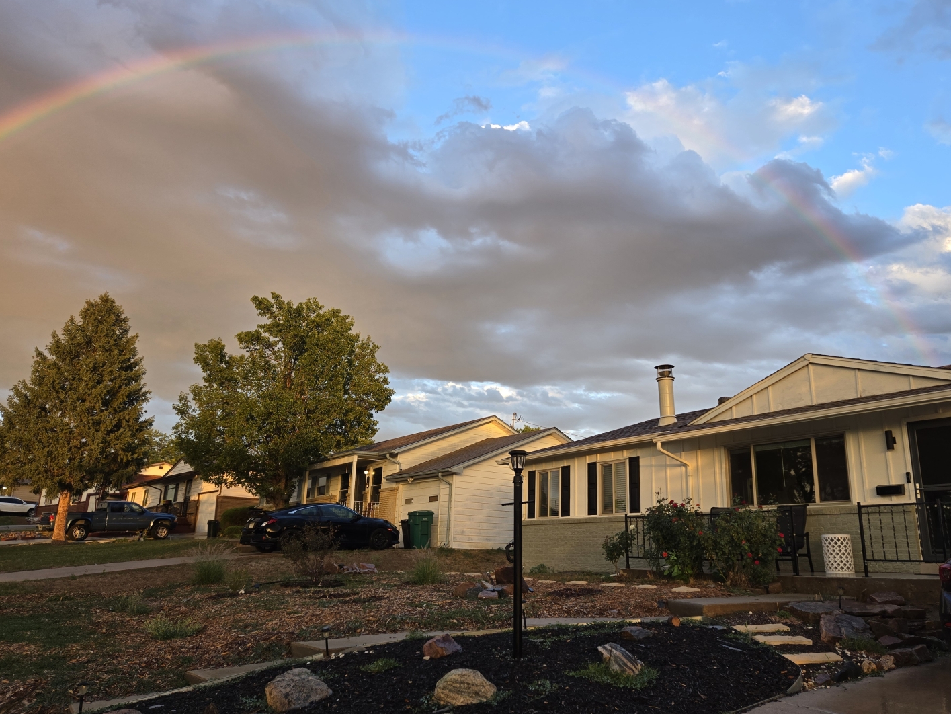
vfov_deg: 53.1
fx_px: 714
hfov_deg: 67.2
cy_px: 352
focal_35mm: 26
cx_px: 519
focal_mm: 5.4
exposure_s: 1/182
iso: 50
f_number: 1.8
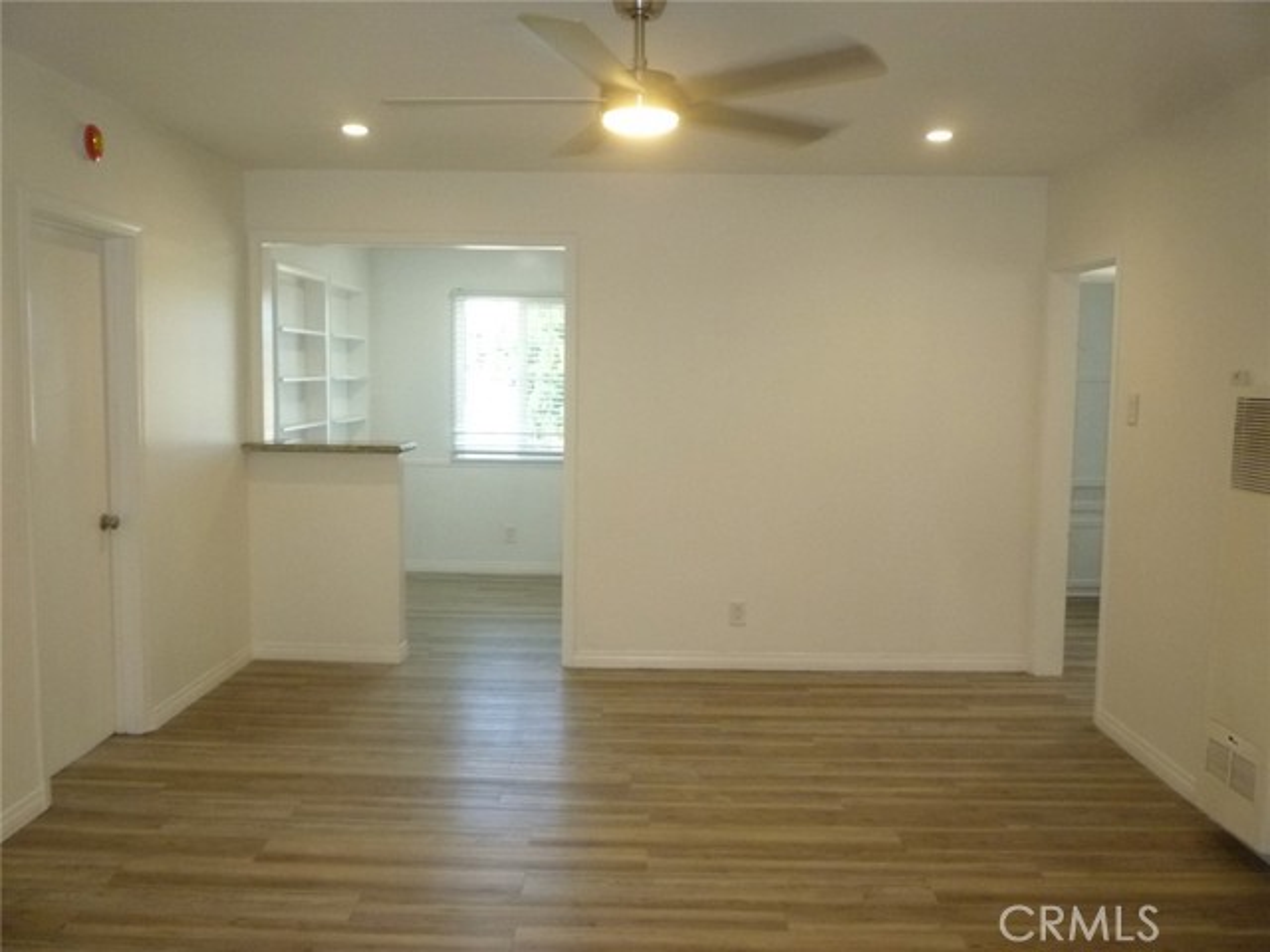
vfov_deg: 48.2
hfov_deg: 61.7
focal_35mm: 29
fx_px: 1064
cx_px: 635
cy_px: 476
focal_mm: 5.2
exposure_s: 1/80
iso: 400
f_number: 3.3
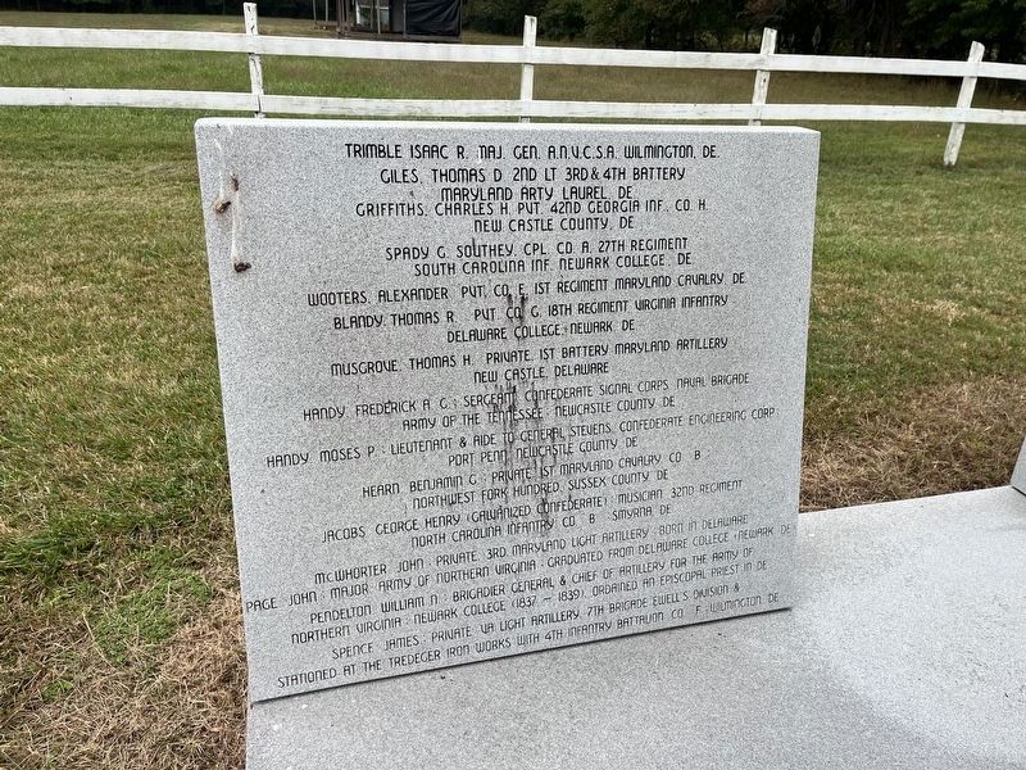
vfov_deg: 53.1
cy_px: 385
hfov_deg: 67.3
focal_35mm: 26
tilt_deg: -24.6
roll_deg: -1.8
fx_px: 771
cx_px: 513
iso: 50
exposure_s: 1/680
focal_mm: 5.1
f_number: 1.6
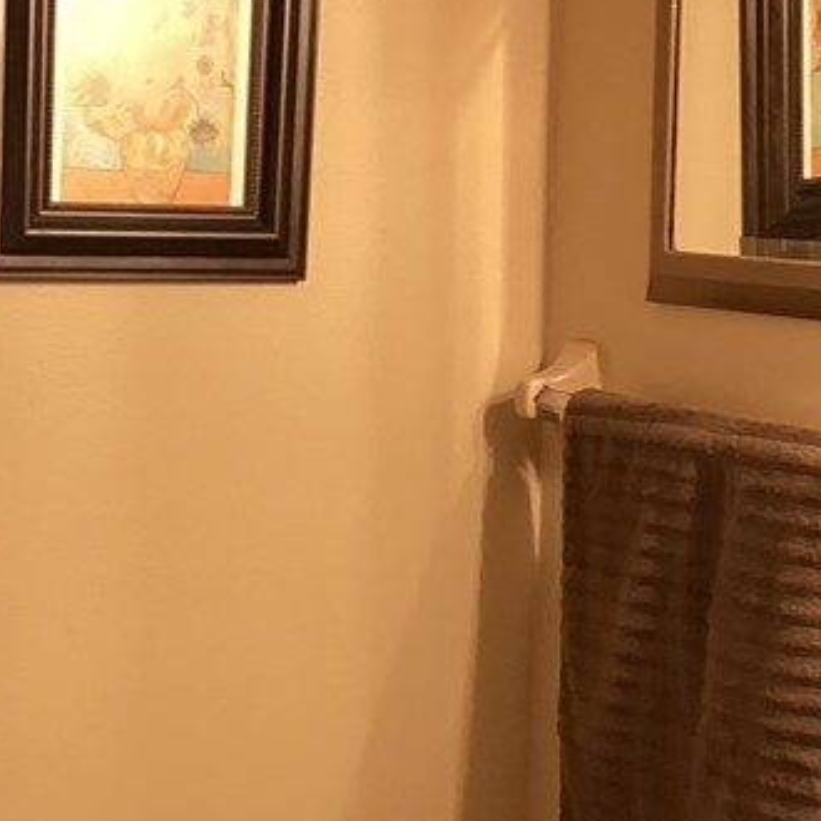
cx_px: 167
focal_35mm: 85
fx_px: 2281
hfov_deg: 20.2
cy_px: 520
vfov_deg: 20.4
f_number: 2.4
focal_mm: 3.3
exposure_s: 1/50
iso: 160
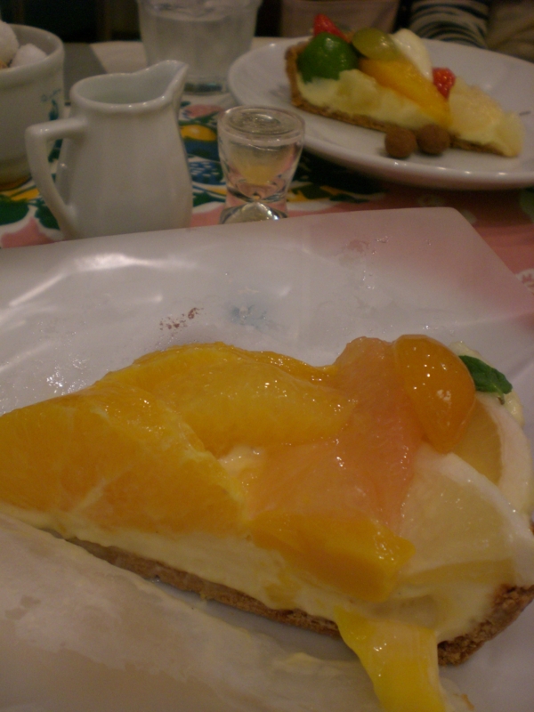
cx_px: 267
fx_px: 782
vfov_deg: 49.0
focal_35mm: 38
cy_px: 356
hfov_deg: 37.7
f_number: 3.1
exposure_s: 1/80
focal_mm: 6.3
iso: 200
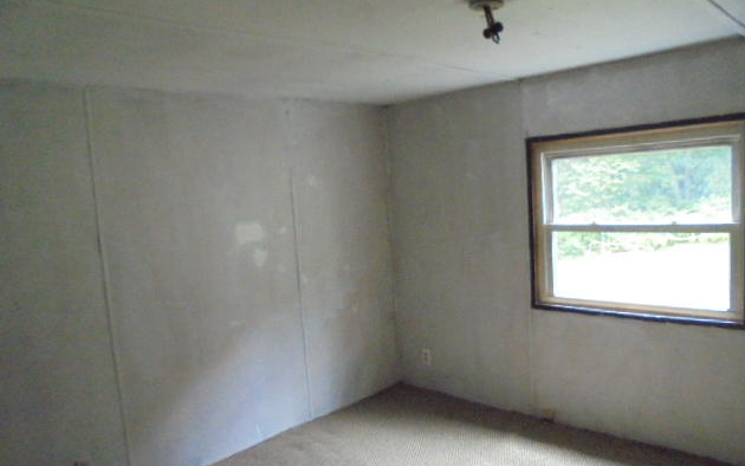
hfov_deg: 66.5
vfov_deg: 44.5
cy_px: 252
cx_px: 369
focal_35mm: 28
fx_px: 569
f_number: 3.5
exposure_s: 1/80
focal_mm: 4.6
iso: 800
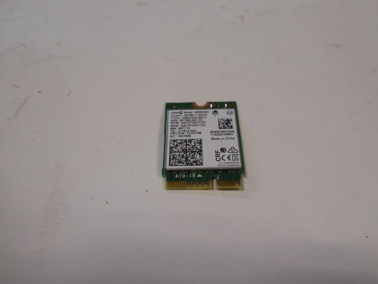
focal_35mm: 29
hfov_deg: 61.7
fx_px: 317
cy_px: 142
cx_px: 189
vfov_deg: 48.2
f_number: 3.5
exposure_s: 1/60
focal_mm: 5
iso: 200
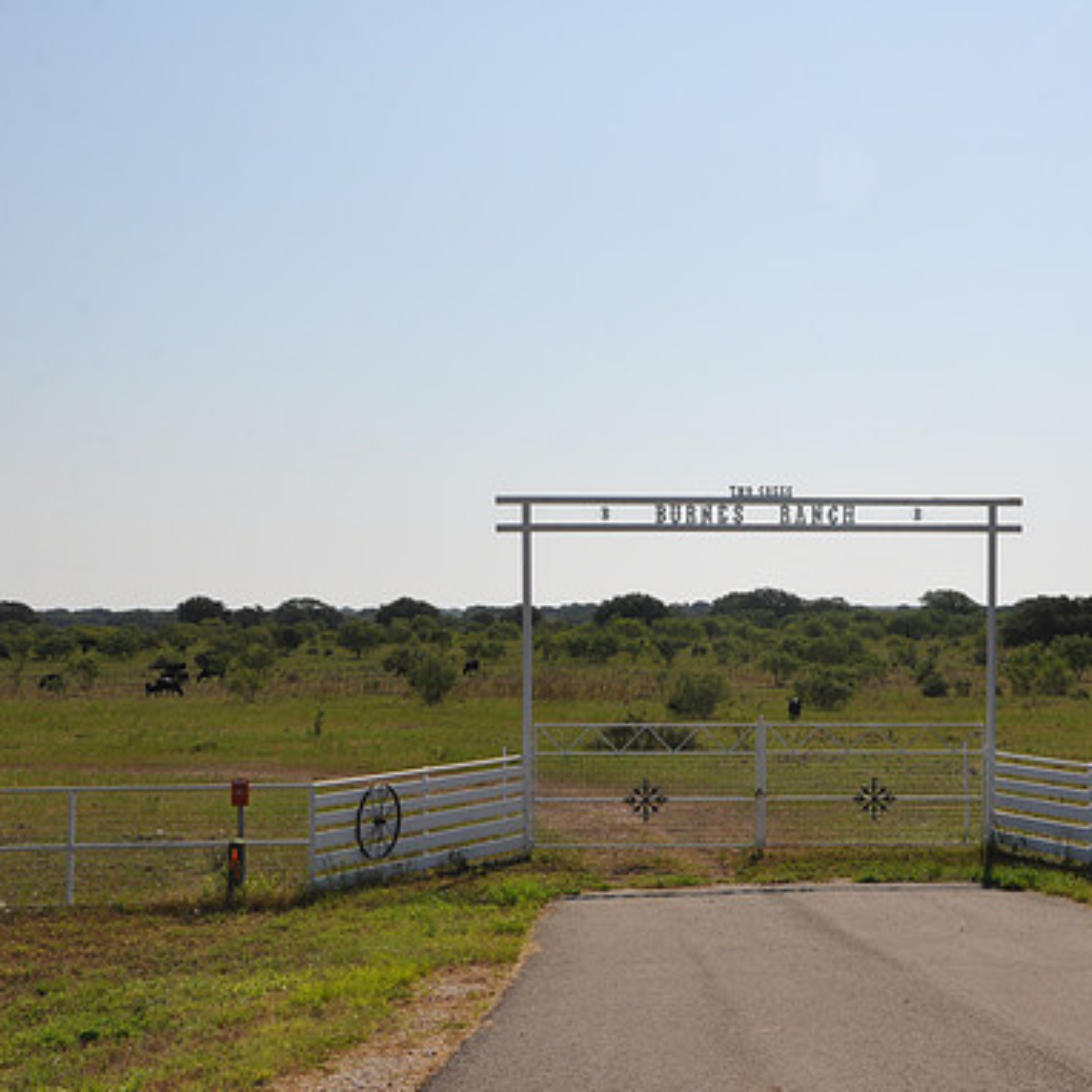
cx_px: 792
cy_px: 545
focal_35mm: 58
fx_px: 2070
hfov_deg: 29.2
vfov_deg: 29.6
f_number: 14
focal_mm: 30
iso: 200
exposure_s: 1/200
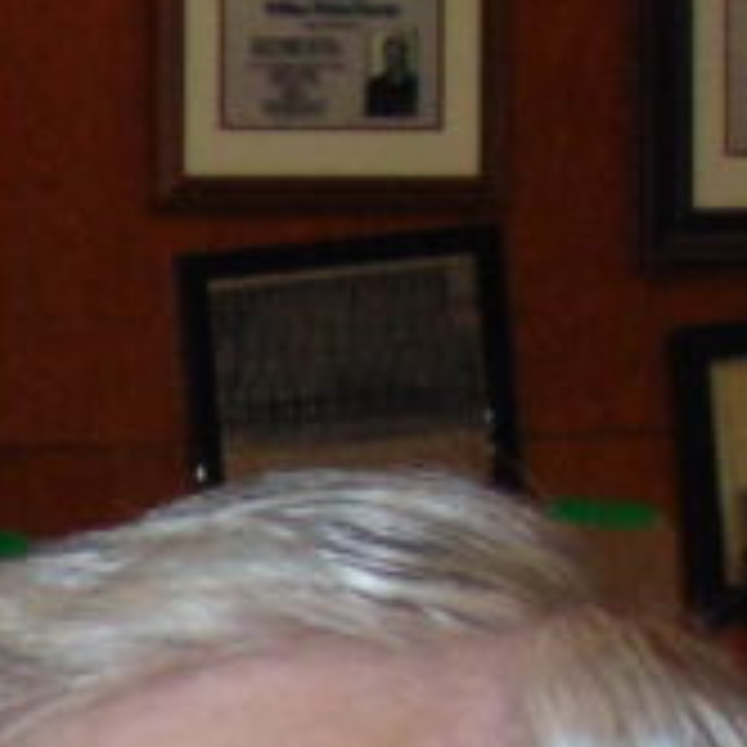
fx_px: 7813
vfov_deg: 5.4
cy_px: 1260
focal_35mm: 320
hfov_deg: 5.1
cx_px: -1593
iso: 200
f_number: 3.5
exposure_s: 1/60
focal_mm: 9
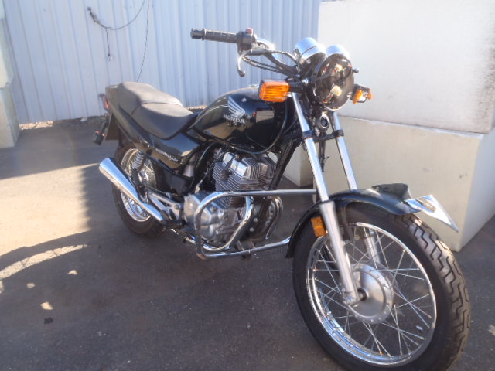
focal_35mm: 28
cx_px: 248
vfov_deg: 49.7
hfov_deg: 63.4
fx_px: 400
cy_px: 186
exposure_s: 1/100
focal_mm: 5
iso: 80
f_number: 4.5
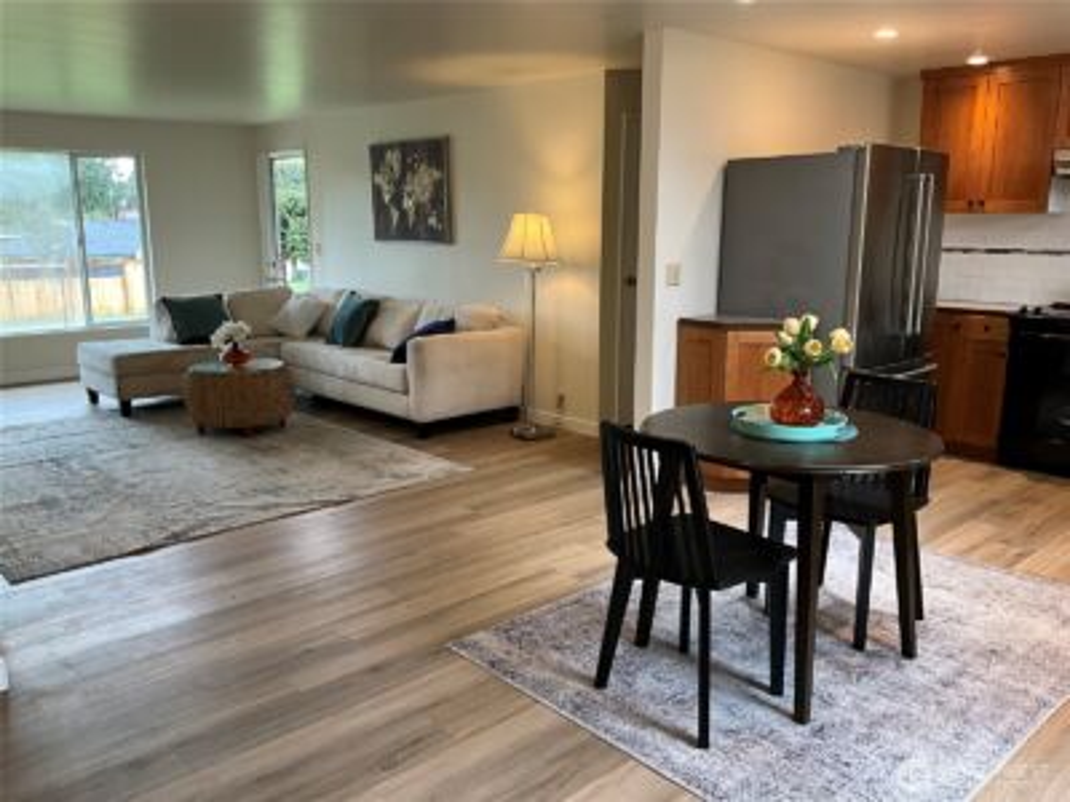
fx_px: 896
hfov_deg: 61.7
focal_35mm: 29
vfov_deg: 48.2
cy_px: 401
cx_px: 535
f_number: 1.8
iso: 64
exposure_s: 1/60
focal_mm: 3
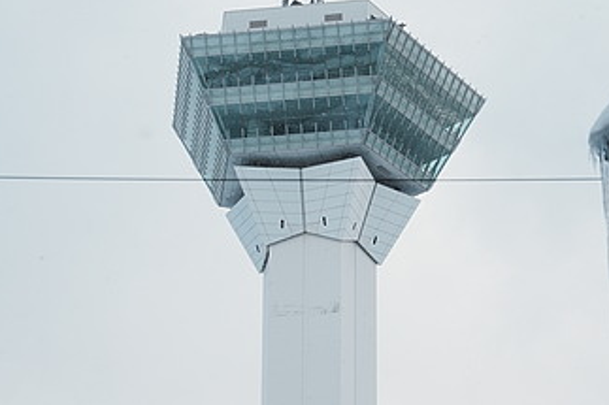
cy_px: 301
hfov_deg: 15.8
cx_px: 371
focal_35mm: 130
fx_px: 2193
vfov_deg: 10.5
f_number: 2.8
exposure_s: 1/6400
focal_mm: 53.7
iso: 250
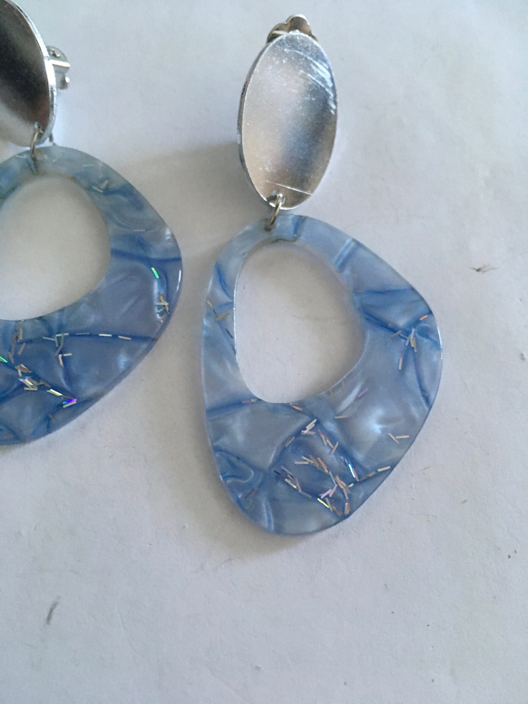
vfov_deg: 61.7
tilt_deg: -68.9
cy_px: 352
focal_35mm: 29
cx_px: 264
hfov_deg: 48.2
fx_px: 590
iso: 200
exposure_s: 1/33
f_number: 2.2
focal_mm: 4.15
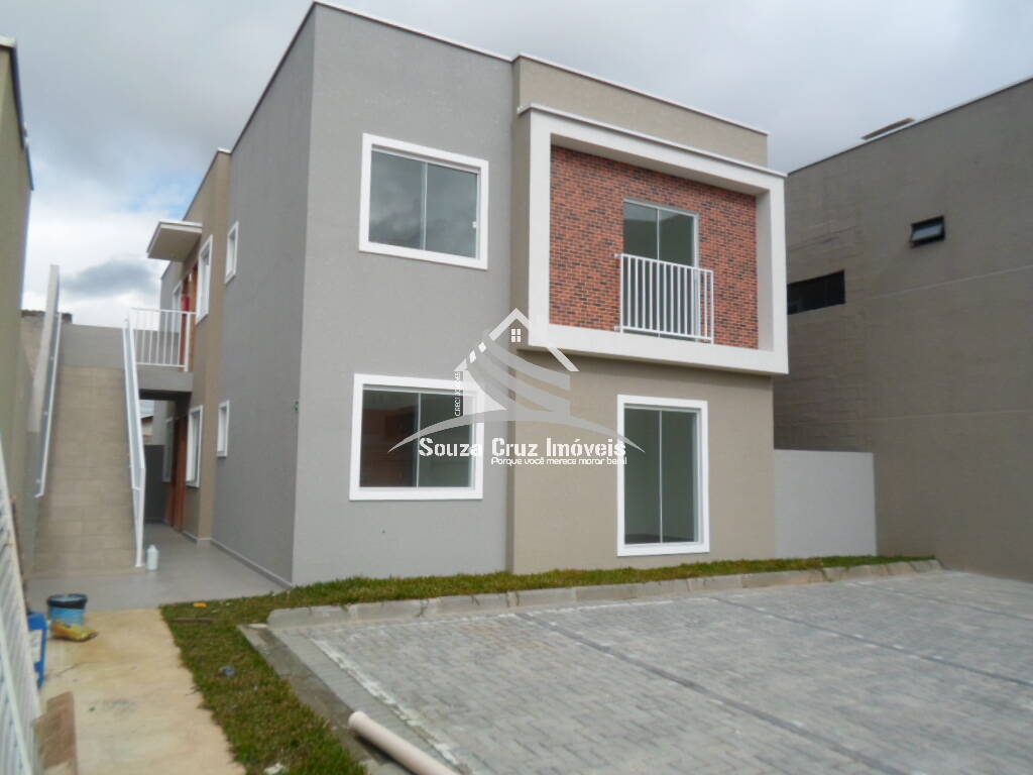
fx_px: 746
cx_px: 516
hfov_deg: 69.4
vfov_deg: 54.9
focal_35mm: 25
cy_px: 388
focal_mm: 4.5
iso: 80
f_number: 2.5
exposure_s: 1/2000
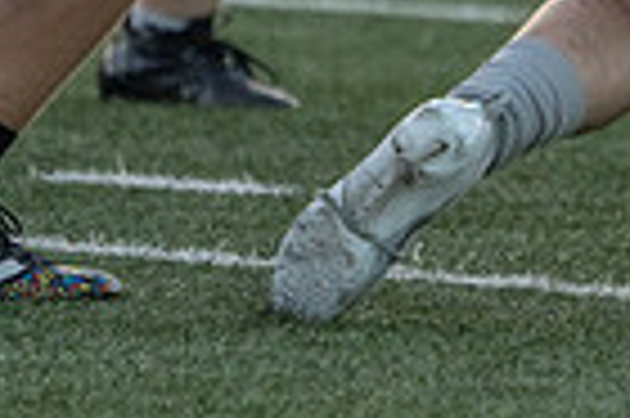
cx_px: 1217
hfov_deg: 1.1
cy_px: -310
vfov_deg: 0.8
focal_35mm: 1795
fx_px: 31376
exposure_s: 1/1000
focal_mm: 367
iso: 2000
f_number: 5.6
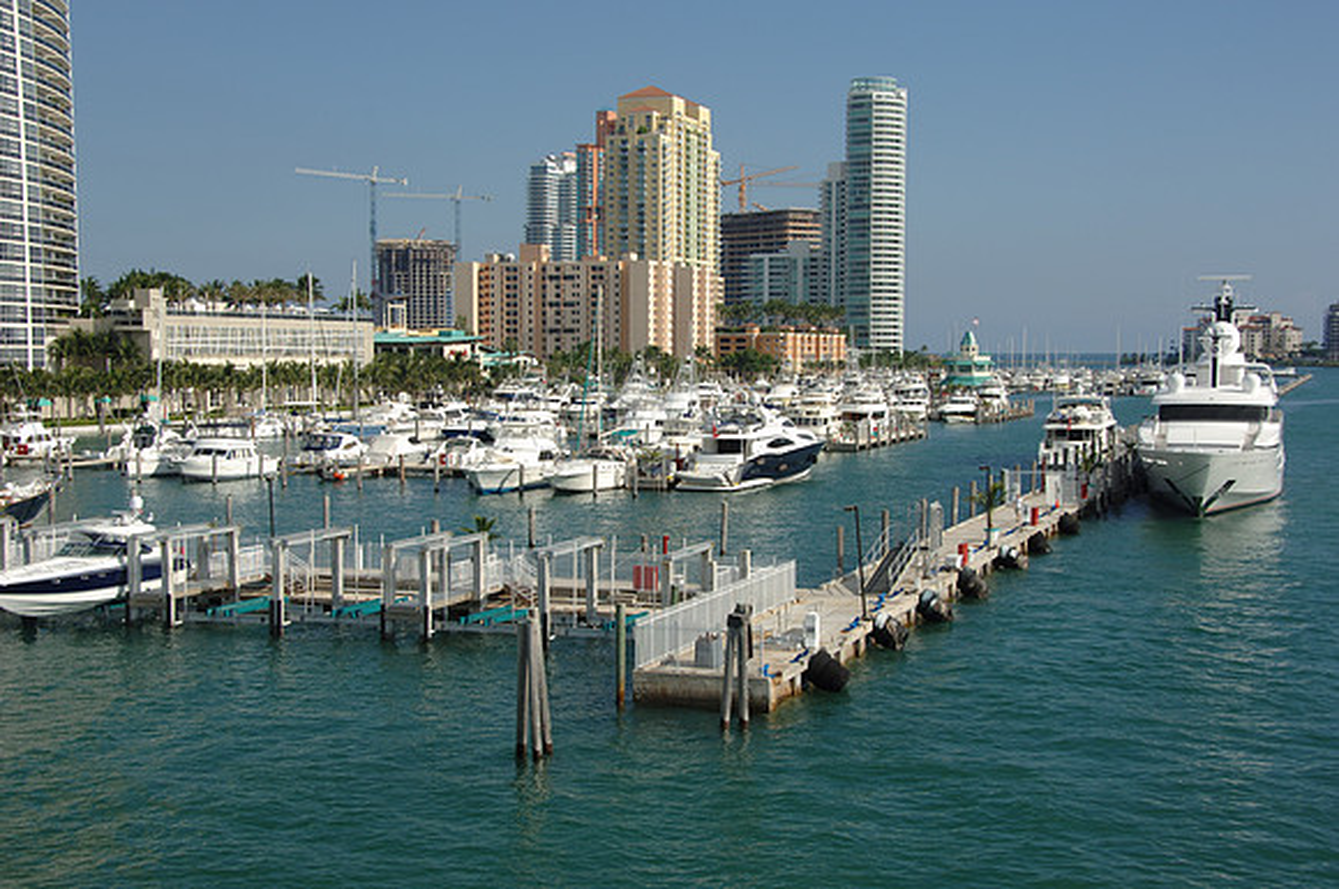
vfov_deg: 28.0
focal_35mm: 48
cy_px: 444
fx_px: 1783
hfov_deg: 41.2
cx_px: 670
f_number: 8.5
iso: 100
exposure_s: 1/320
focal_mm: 32
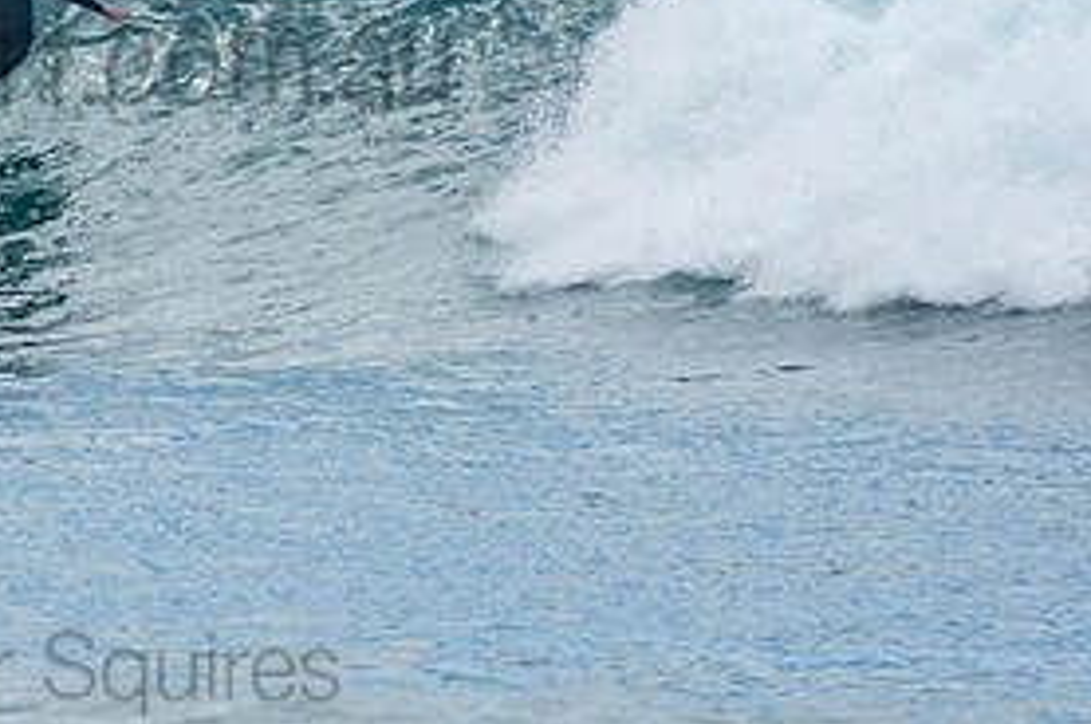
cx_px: 35
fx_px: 38079
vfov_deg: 1.1
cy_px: 14
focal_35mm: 1258
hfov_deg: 1.6
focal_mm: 400
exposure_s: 1/1250
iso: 220
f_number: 5.6
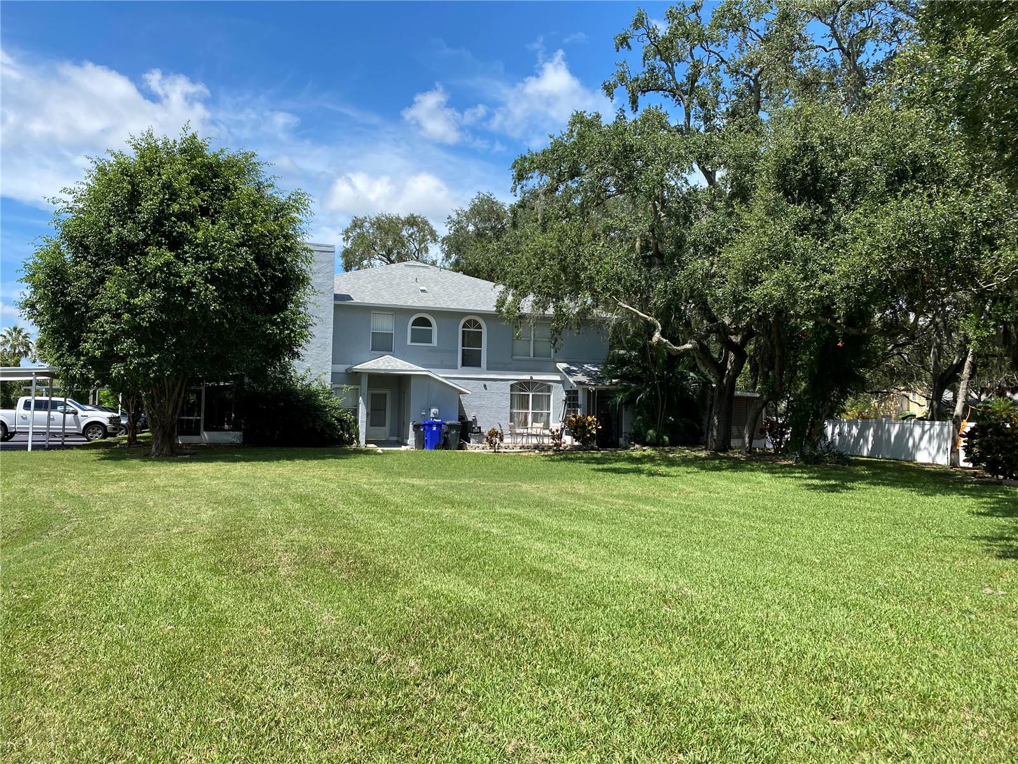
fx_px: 765
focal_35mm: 26
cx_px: 509
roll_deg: -0.6
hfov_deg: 67.3
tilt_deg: +2.0
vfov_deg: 53.1
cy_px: 382
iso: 32
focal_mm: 4.25
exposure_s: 1/1866
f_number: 1.8
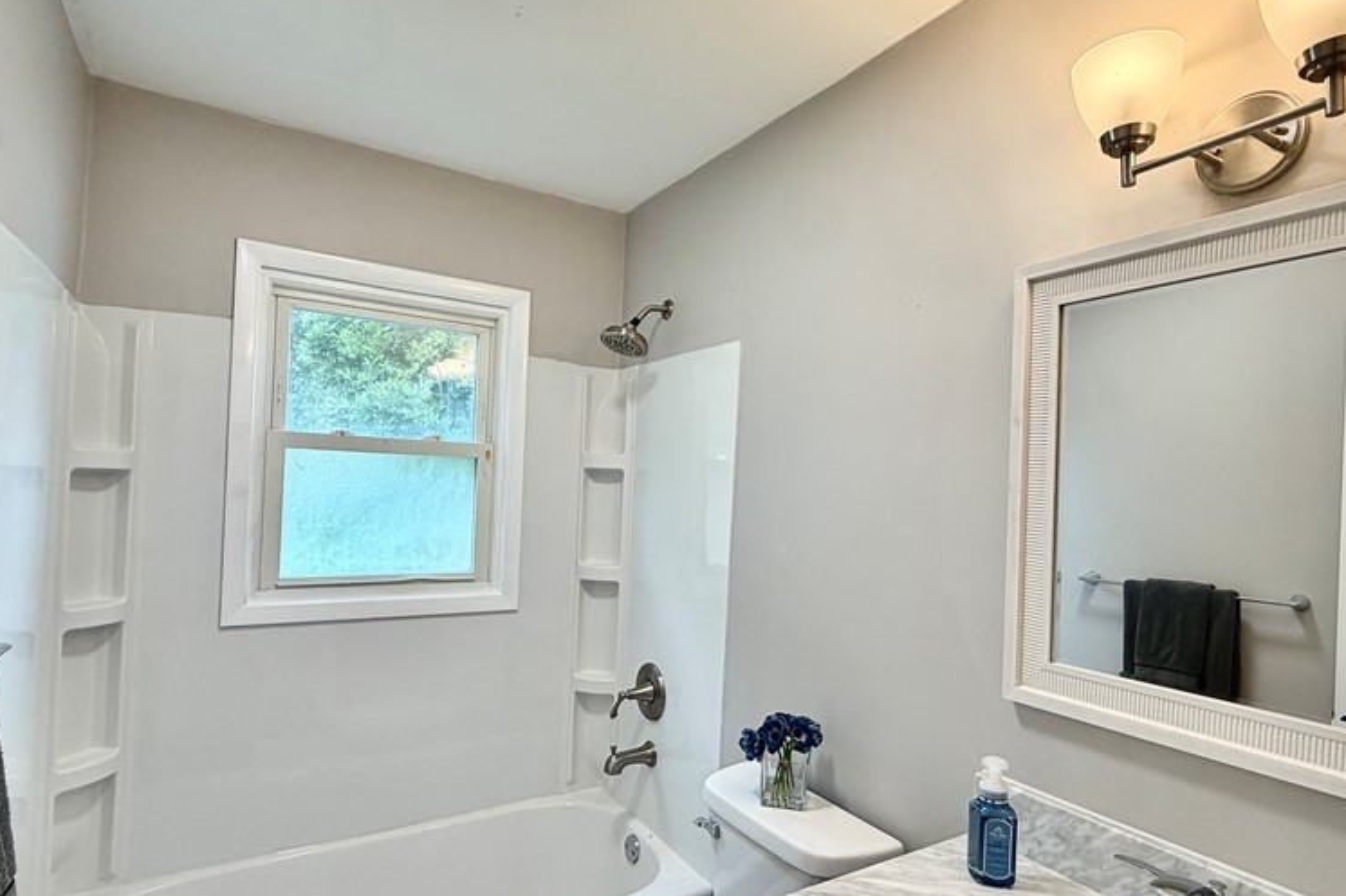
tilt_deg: +0.2
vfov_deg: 61.8
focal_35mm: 20
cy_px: 480
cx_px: 711
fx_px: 748
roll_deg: -1.4
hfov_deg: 83.9
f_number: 2.2
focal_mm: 2.22
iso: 100
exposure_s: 1/120
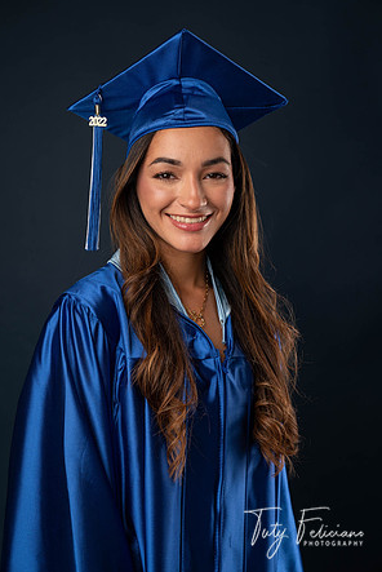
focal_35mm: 68
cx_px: 190
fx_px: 1081
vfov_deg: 29.6
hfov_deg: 20.0
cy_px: 283
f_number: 5.6
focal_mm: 67
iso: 200
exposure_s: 1/125
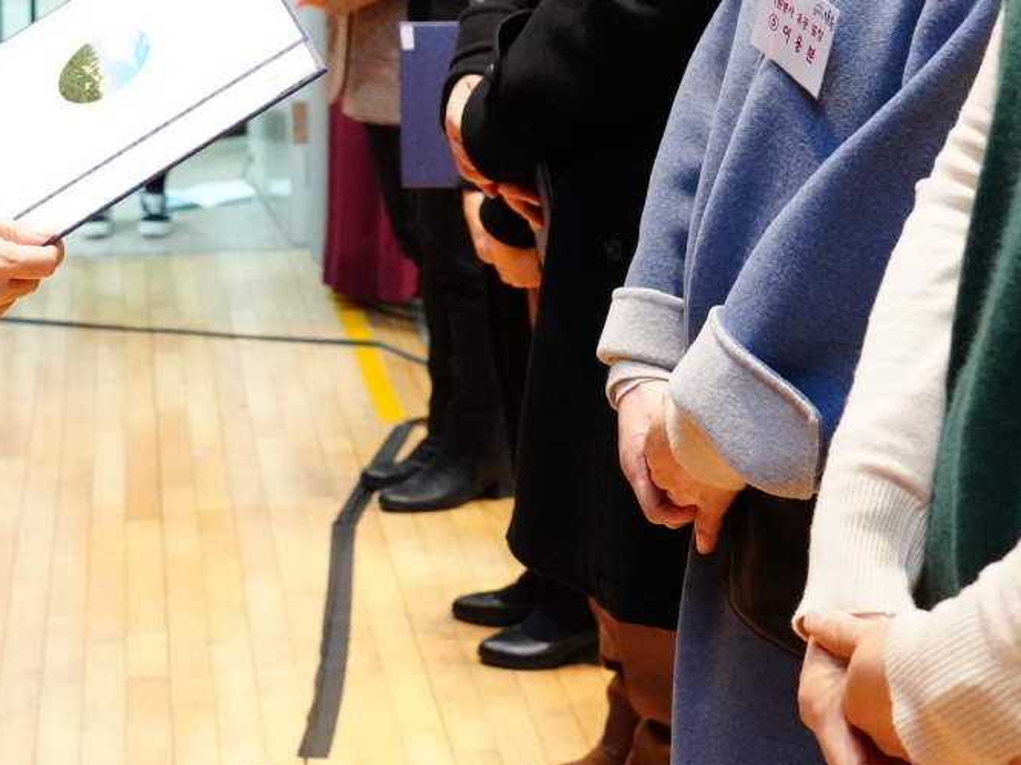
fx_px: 2300
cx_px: 245
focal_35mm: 78
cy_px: -61
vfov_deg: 18.2
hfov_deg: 24.7
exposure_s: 1/160
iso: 8000
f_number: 4.5
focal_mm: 30
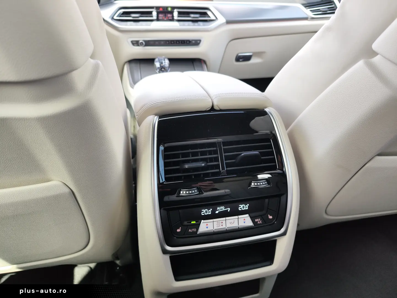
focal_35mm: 24
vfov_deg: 56.8
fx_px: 275
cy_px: 149
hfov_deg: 71.6
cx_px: 198
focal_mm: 6.92
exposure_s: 1/100
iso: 60
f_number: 1.9
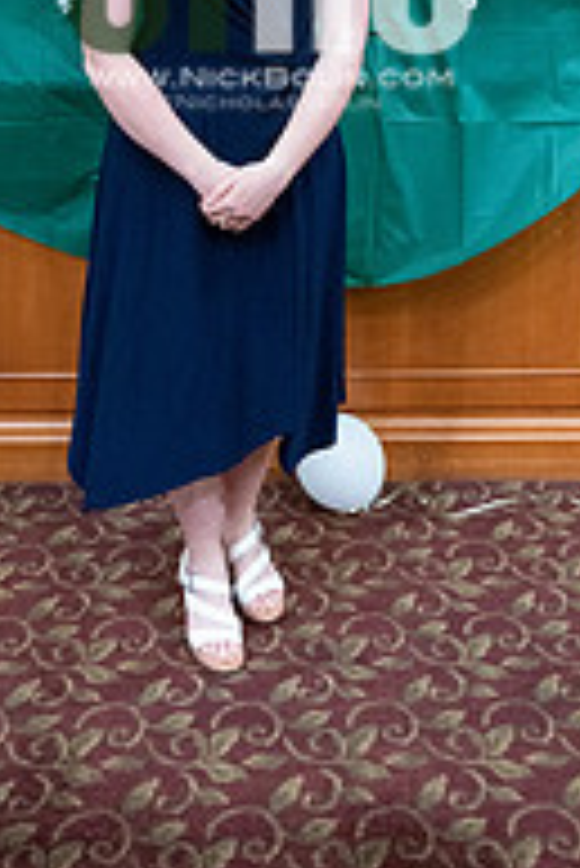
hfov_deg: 24.2
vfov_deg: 32.5
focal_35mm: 56
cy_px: -18
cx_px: 270
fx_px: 1351
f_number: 4
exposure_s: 1/125
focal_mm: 24
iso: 6400
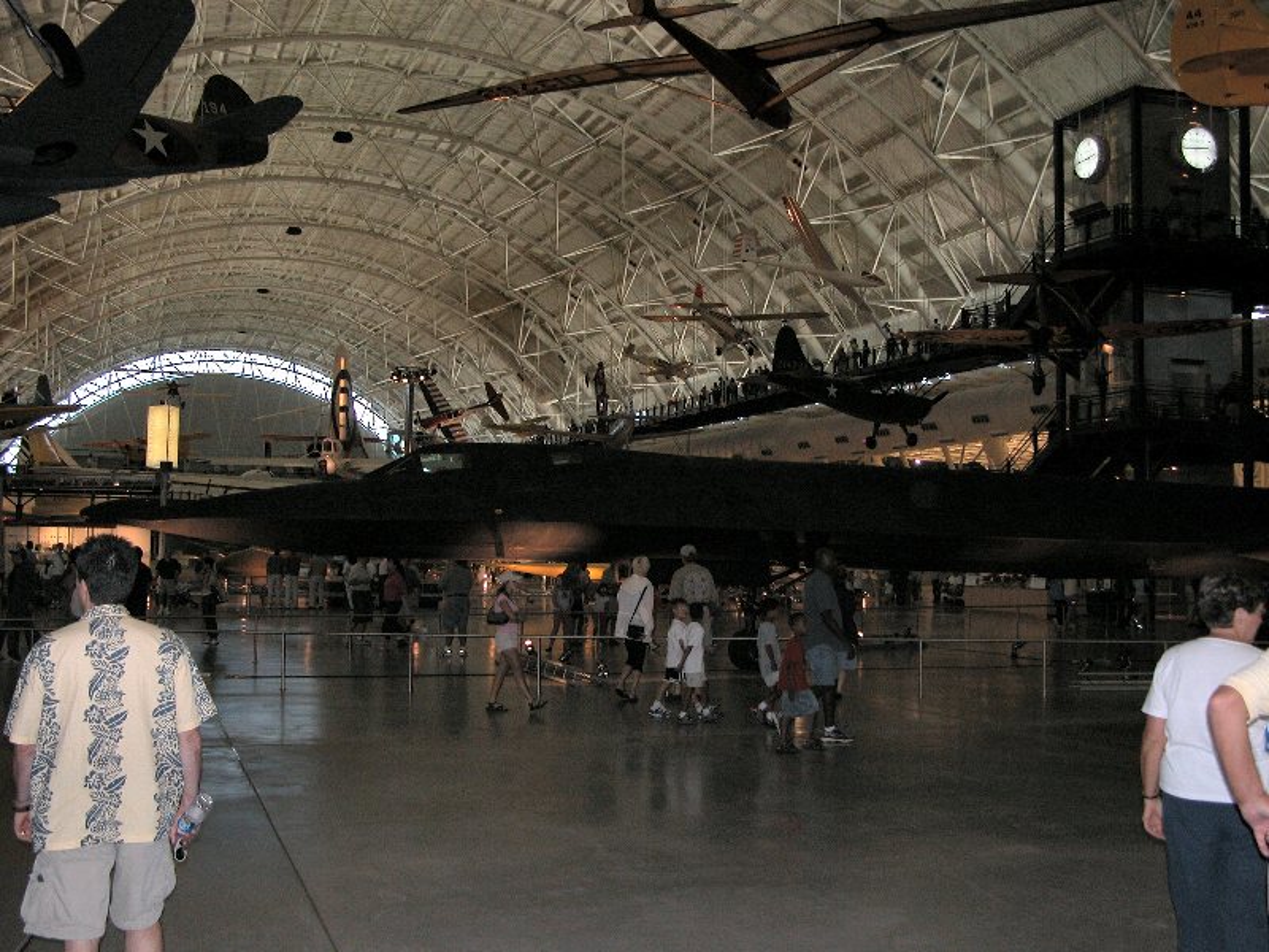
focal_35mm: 42
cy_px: 476
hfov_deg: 44.8
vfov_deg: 34.3
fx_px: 1540
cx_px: 634
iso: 200
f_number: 2.9
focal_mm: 10.7
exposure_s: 1/60
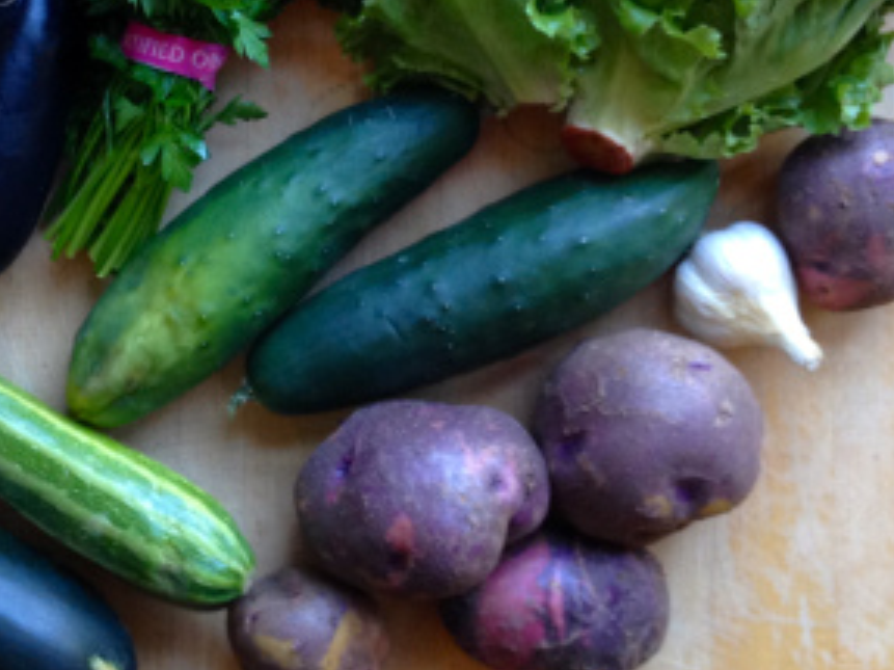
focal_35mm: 76
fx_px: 1962
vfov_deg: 19.2
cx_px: 268
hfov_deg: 25.5
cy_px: 136
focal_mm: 4.12
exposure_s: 1/20
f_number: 2.4
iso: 100
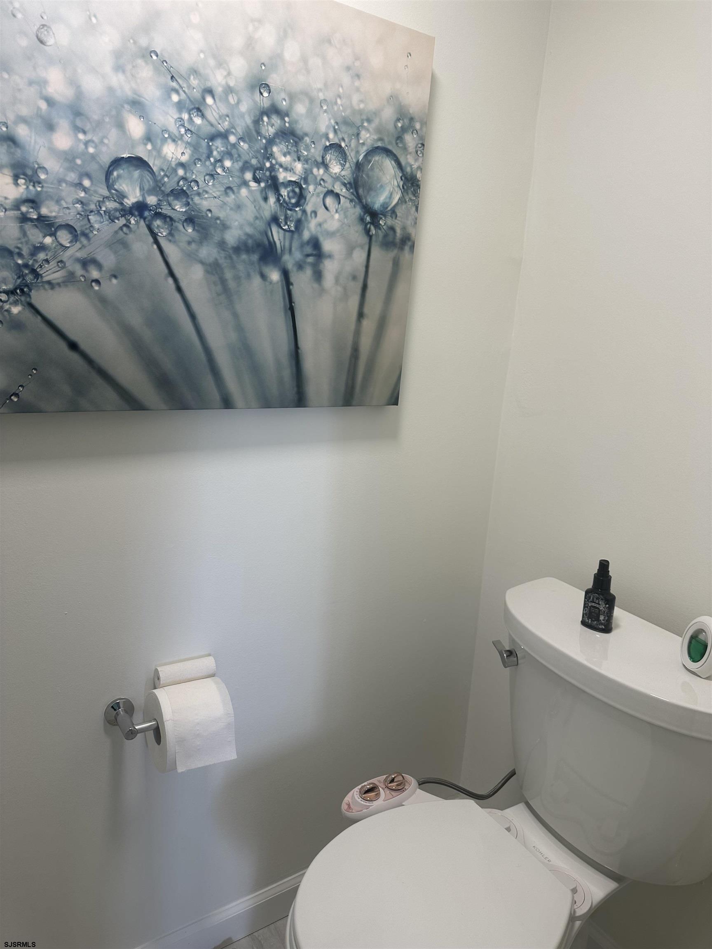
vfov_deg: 71.6
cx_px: 356
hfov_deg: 56.8
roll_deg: -4.3
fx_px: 658
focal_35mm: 24
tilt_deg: -15.2
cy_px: 474
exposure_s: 1/120
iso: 64
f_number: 1.78
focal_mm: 6.86
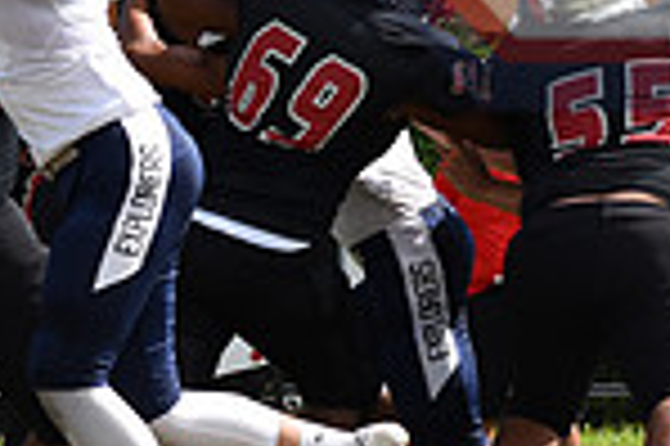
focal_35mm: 788
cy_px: 291
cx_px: -9
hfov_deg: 2.6
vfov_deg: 1.7
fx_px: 14648
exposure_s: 1/800
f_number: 7.1
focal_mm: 135
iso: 200
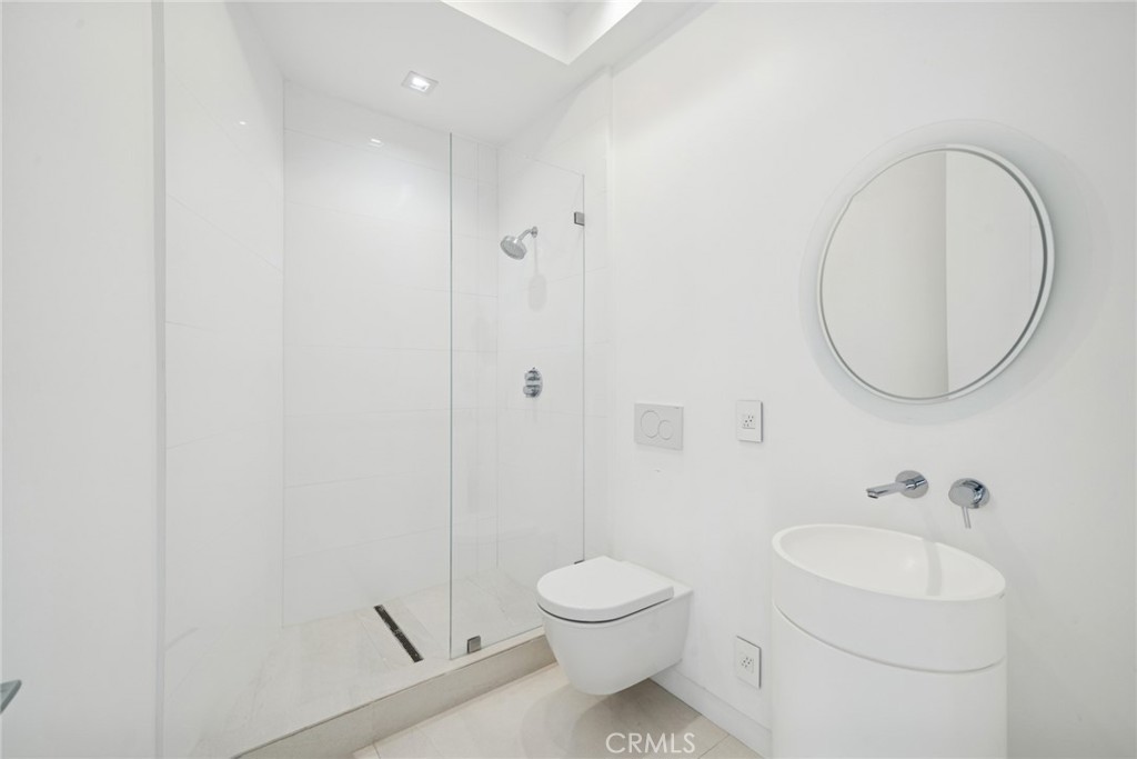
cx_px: 568
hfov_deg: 100.4
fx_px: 474
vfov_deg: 77.3
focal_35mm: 15
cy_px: 380
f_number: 8
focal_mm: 15
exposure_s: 1/10
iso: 100
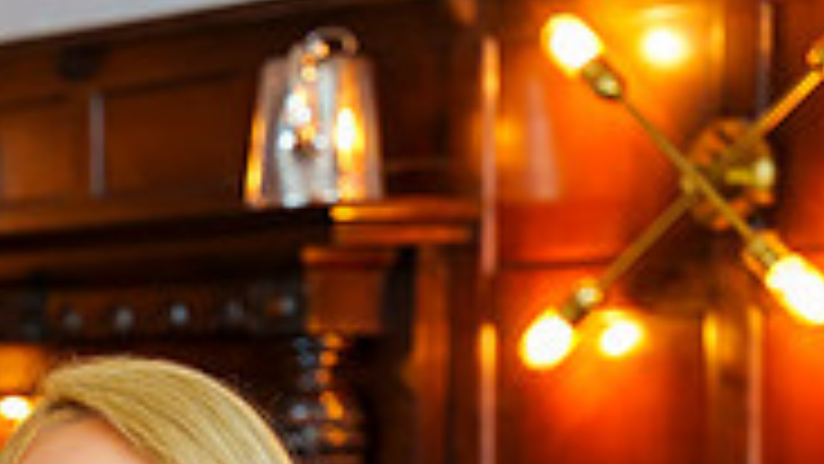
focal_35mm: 171
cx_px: -422
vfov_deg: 6.9
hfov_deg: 12.0
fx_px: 3737
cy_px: 807
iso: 1600
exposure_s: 1/100
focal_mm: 50
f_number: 3.5
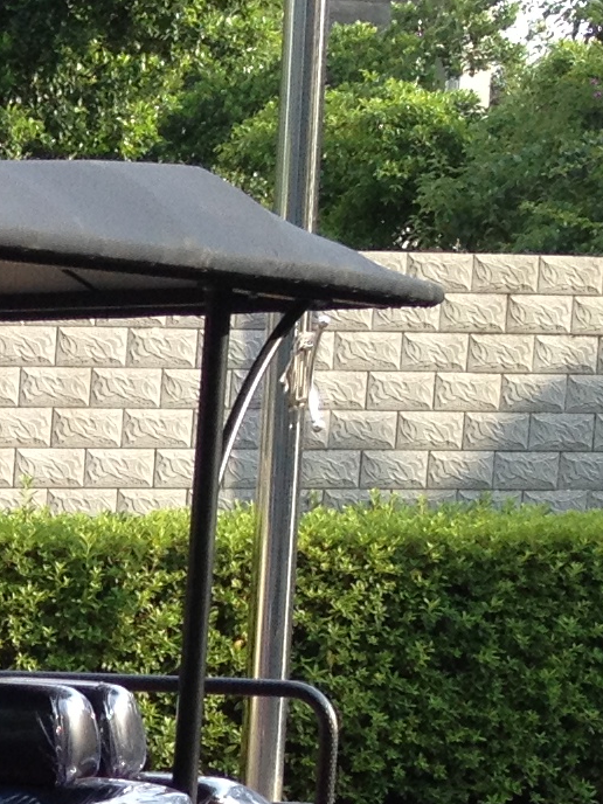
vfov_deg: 11.6
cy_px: 1047
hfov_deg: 8.0
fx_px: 3856
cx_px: -989
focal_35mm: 166
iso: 50
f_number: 2.4
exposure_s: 1/319
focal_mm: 4.28
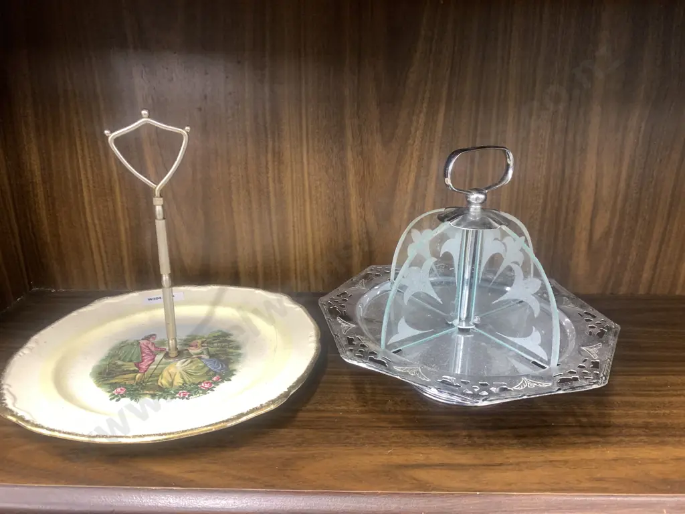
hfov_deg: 67.3
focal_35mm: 26
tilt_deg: -20.6
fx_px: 515
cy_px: 257
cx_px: 342
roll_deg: -1.6
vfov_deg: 53.1
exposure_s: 1/33
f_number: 1.8
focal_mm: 4.25
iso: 250
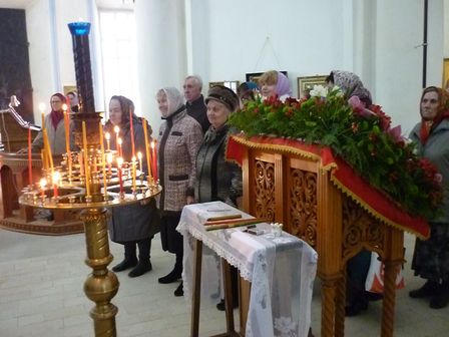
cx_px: 224
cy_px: 168
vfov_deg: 42.9
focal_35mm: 33
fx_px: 428
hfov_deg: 55.4
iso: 1600
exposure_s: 1/50
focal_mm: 5.5
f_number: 2.8
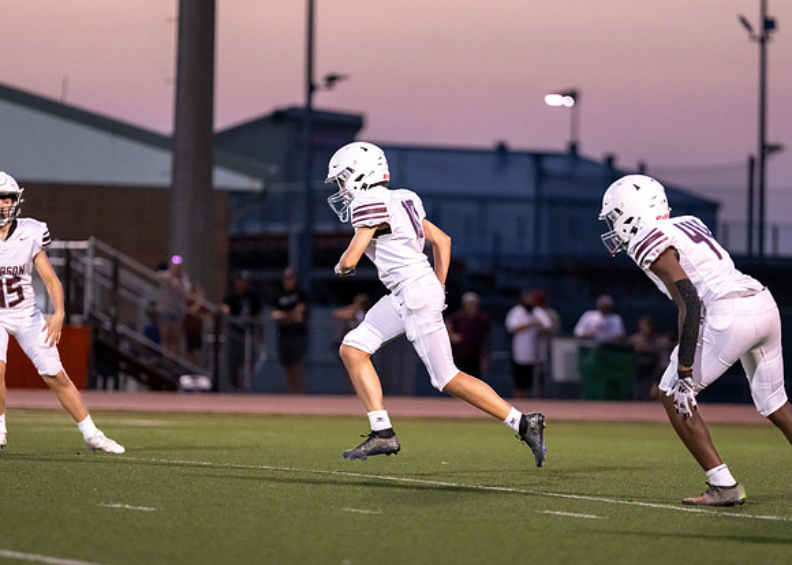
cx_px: 425
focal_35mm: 238
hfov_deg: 8.5
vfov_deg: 6.0
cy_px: 285
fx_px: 5359
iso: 2500
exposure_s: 1/1000
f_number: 2.8
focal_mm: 185
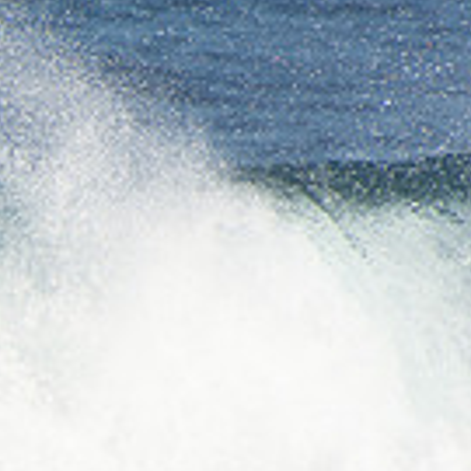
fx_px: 33759
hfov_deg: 0.8
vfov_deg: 0.8
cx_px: -331
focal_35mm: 2193
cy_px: 522
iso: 320
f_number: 5.6
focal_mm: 400
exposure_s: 1/1600
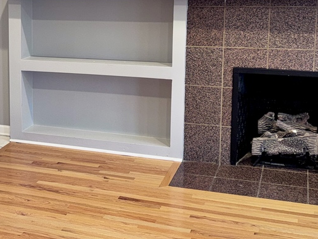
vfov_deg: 21.7
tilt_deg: -8.8
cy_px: 61
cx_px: 7
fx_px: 615
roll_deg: +1.2
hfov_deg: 27.5
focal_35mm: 67
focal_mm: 6.76
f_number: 1.78
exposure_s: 1/24
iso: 64
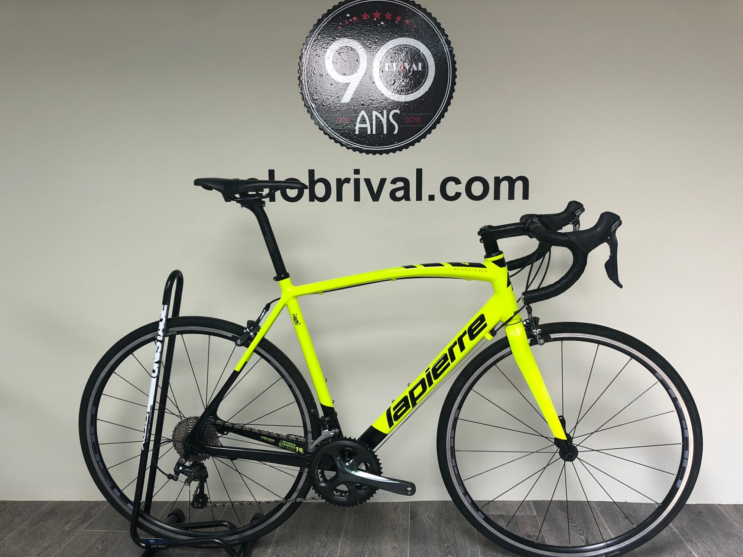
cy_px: 278
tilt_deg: -5.0
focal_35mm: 28
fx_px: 601
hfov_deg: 63.4
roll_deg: +0.0
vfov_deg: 49.7
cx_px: 372
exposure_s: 1/50
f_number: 1.8
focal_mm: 4
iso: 25
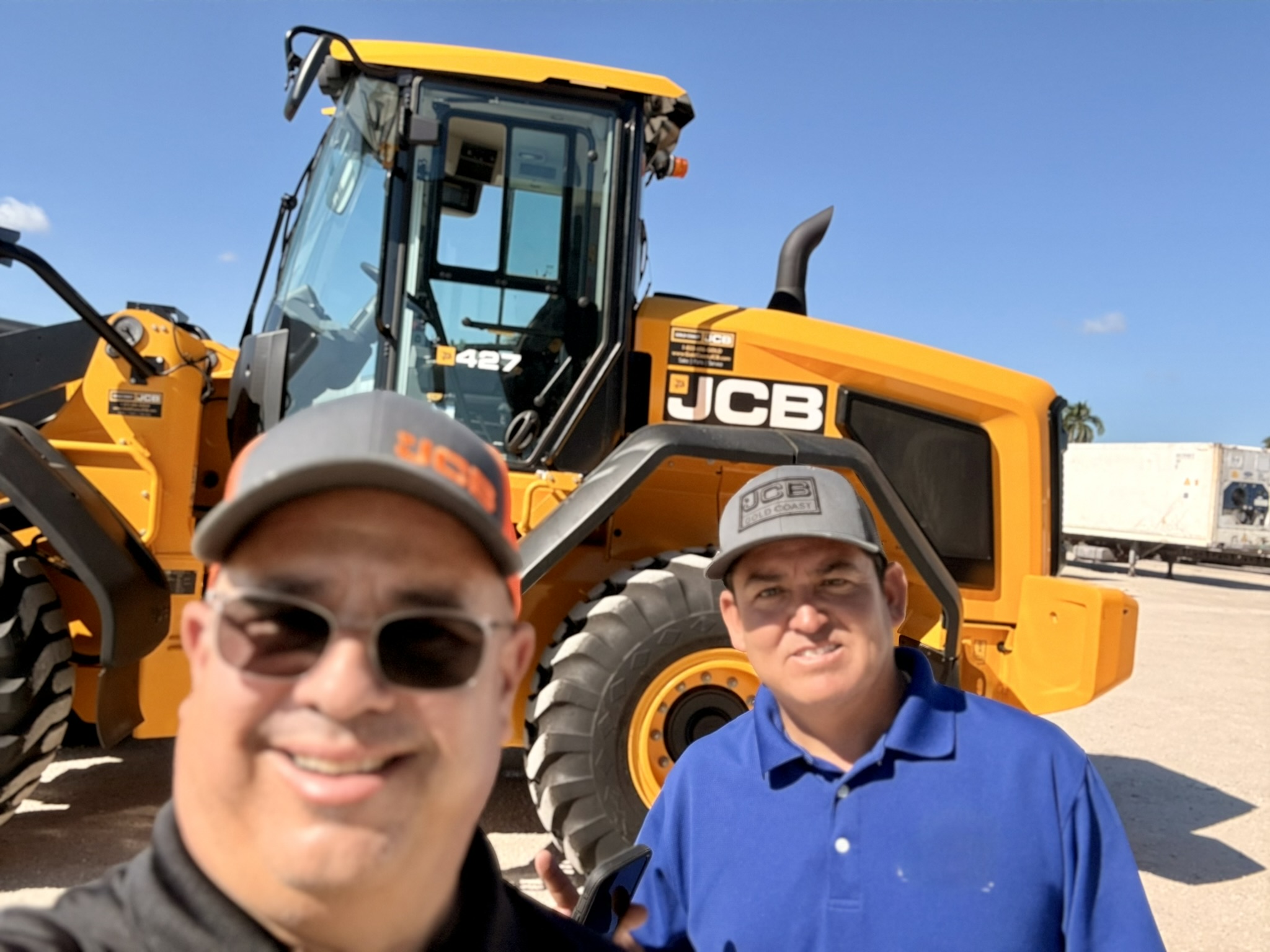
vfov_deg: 46.8
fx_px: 1101
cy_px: 476
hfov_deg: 60.0
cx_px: 635
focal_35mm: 30
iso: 40
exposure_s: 1/1541
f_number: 1.9
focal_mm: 2.69
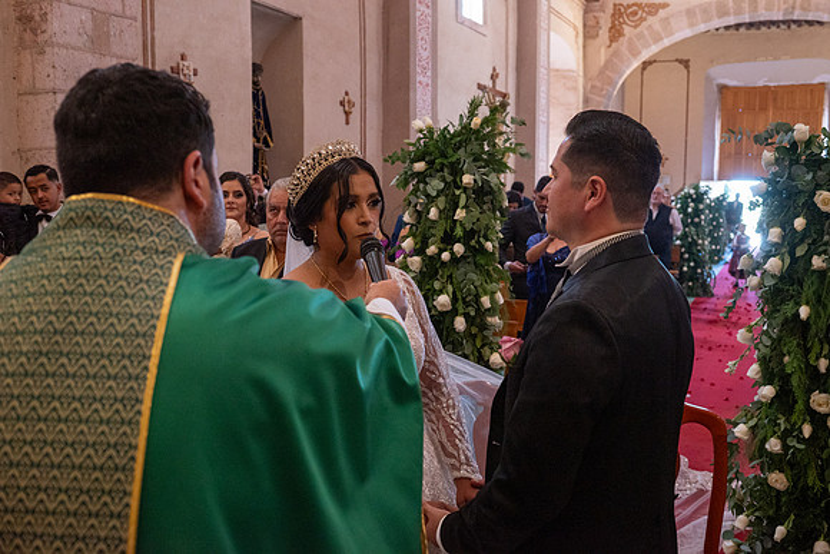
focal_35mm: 35
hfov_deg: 54.4
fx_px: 807
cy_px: 277
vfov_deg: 37.9
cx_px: 415
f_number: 5
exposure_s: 1/100
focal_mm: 35
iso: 2500
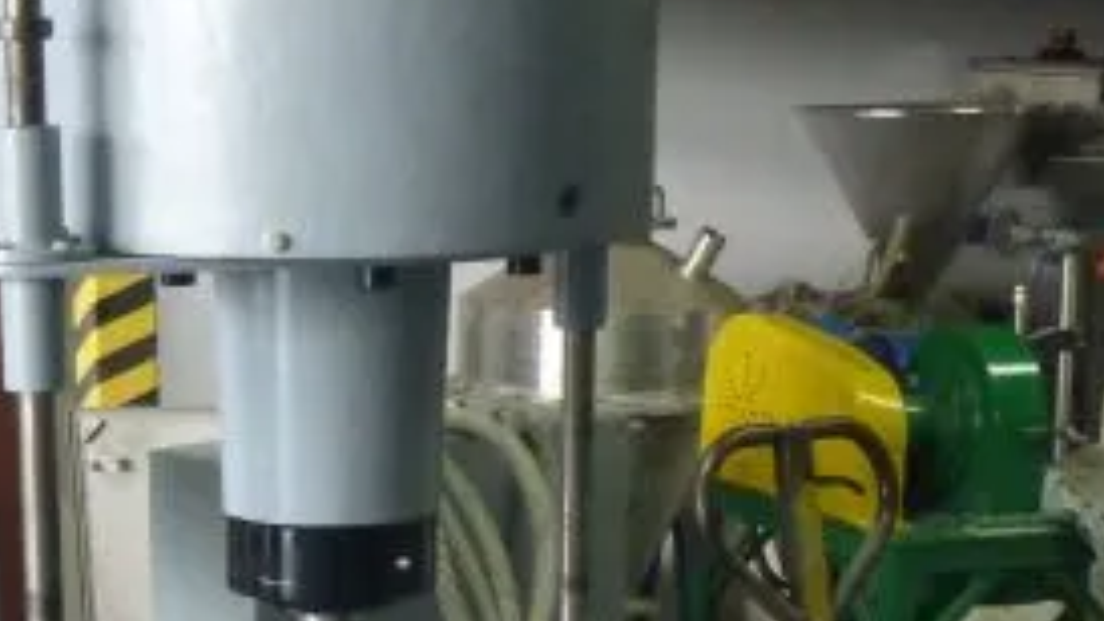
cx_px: 226
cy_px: 863
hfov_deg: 23.6
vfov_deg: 13.0
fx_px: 2605
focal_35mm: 89
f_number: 3.3
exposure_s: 1/25
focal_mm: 4.9
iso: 400
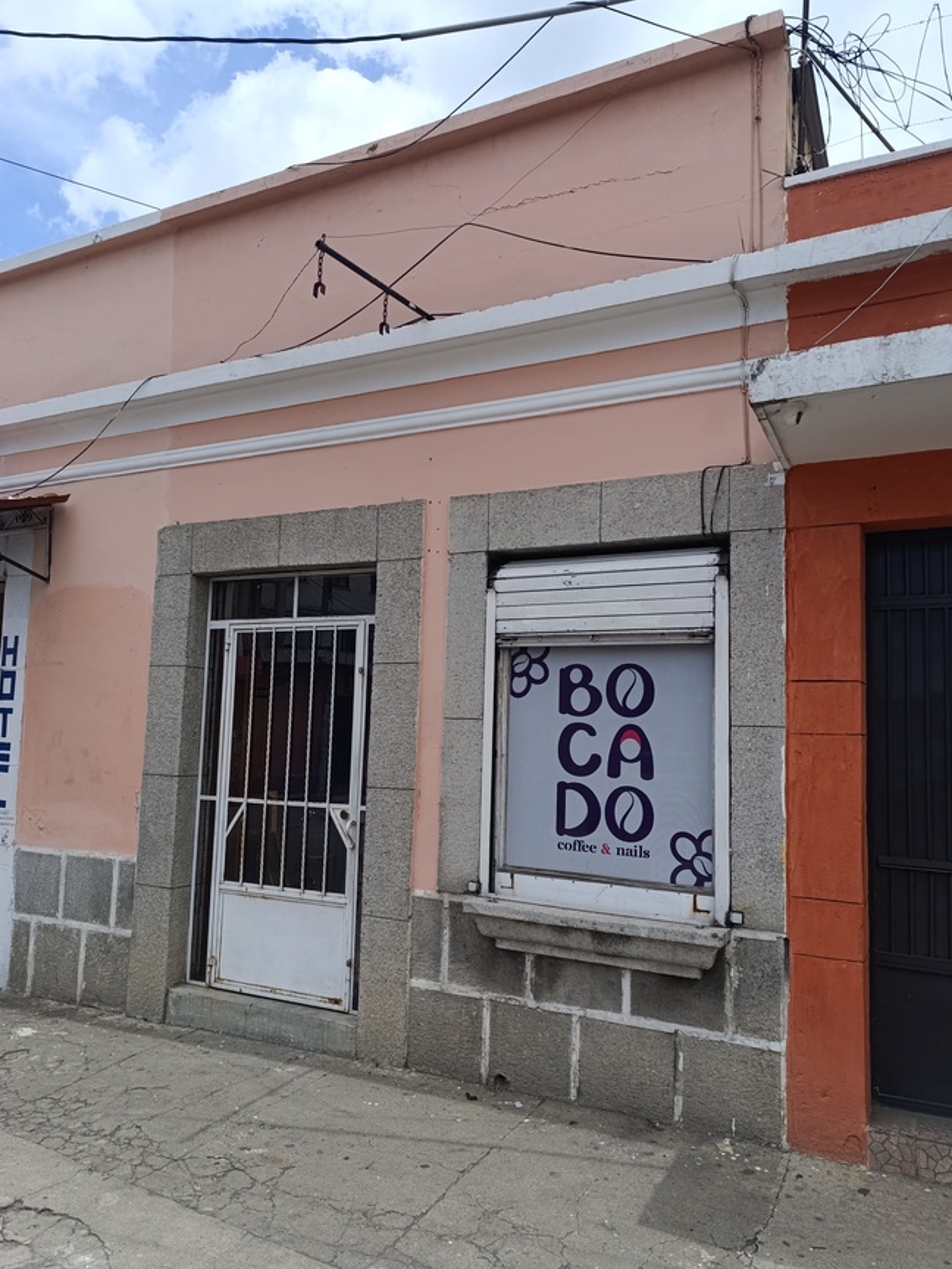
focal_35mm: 24
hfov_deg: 56.8
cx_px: 485
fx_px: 880
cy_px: 646
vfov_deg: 71.6
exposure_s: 1/486
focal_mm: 6.14
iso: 50
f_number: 1.6
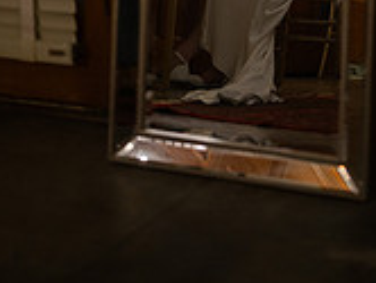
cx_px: 258
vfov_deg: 10.9
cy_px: -181
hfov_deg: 15.1
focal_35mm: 130
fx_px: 1414
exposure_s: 1/125
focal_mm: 50
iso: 250
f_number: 1.8
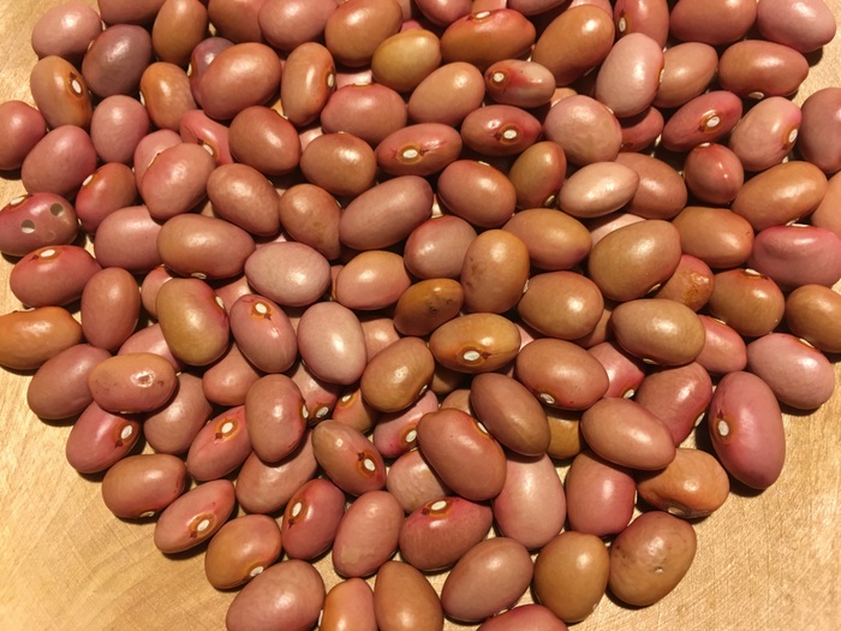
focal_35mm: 29
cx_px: 420
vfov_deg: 48.2
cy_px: 316
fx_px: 705
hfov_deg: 61.7
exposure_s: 1/33
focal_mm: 4.15
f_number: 2.2
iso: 125
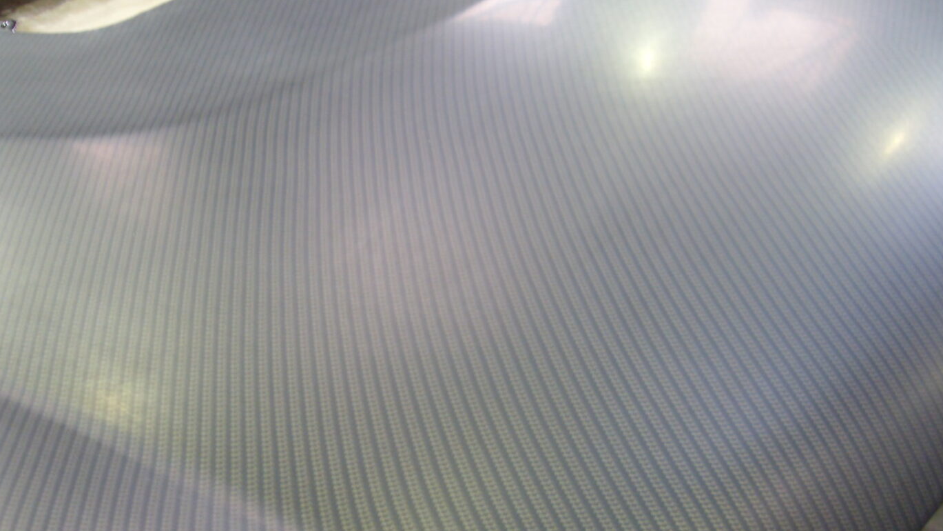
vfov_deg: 30.3
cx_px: 471
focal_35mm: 39
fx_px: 975
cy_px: 339
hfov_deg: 51.6
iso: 200
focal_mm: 6.3
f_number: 2.8
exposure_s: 1/15
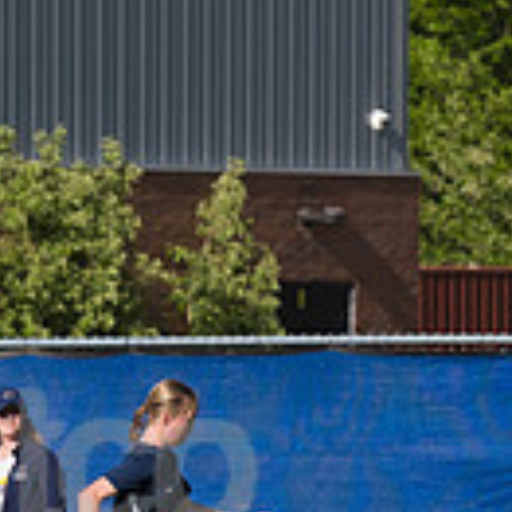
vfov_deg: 1.6
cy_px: 528
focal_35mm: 1129
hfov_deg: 1.6
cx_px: 137
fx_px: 18893
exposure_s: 1/1600
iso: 250
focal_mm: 200
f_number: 5.6
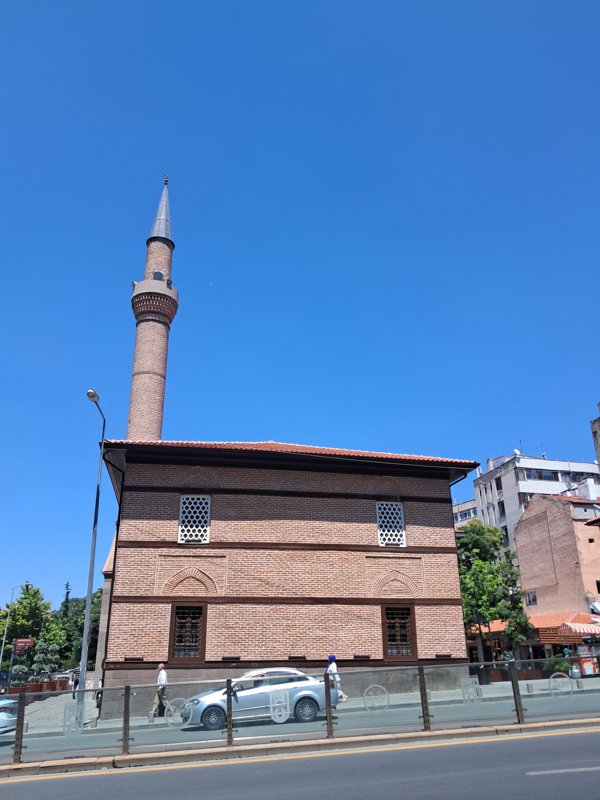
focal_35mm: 27
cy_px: 400
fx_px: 624
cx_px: 300
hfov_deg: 51.4
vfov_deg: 65.3
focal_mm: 4
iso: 50
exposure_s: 1/436
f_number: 1.8
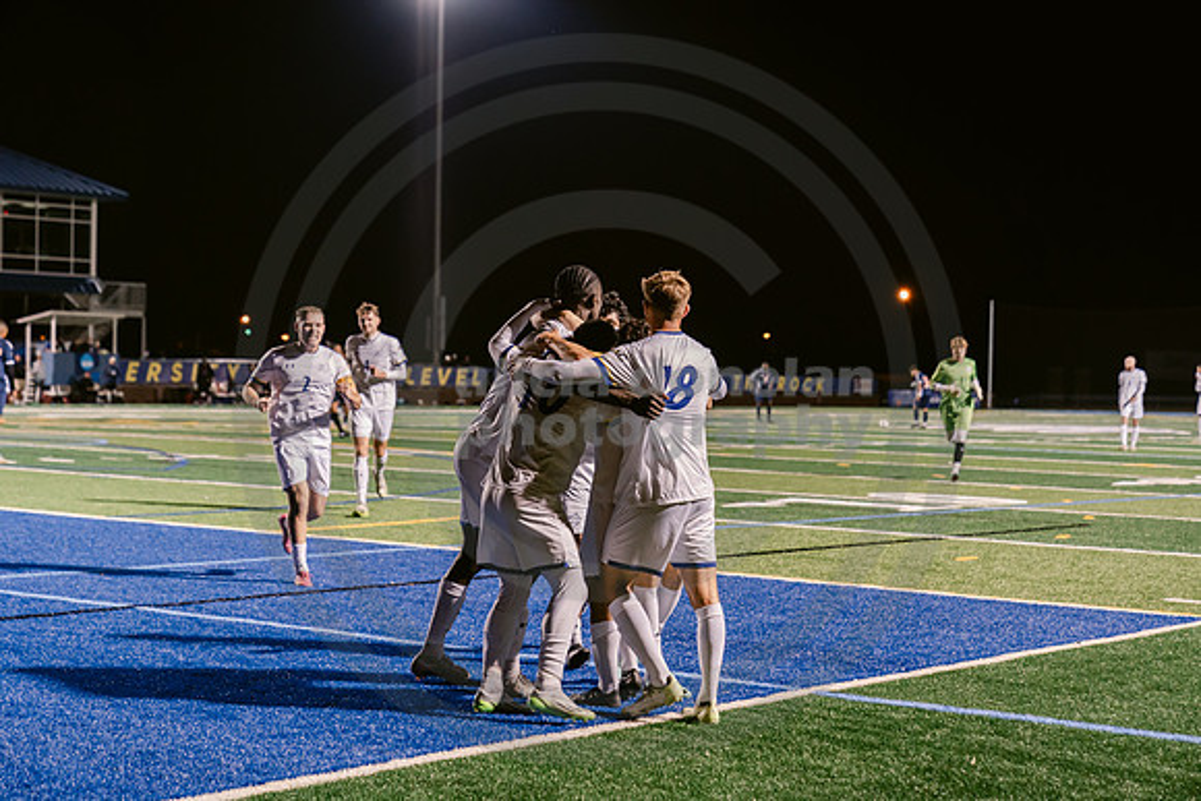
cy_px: 400
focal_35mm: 70
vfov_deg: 19.5
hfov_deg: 28.8
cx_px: 600
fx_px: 2336
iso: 2500
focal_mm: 70
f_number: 3.2
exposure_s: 1/250
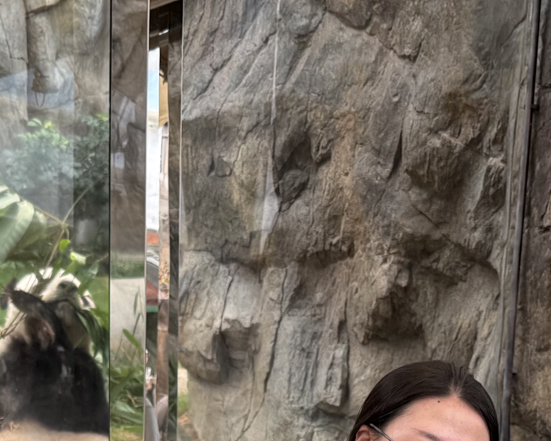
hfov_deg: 21.4
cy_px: 719
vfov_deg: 15.5
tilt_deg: -8.3
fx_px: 1452
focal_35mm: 89
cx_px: 348
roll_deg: -1.6
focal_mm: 6.76
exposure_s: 1/220
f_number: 1.78
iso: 64
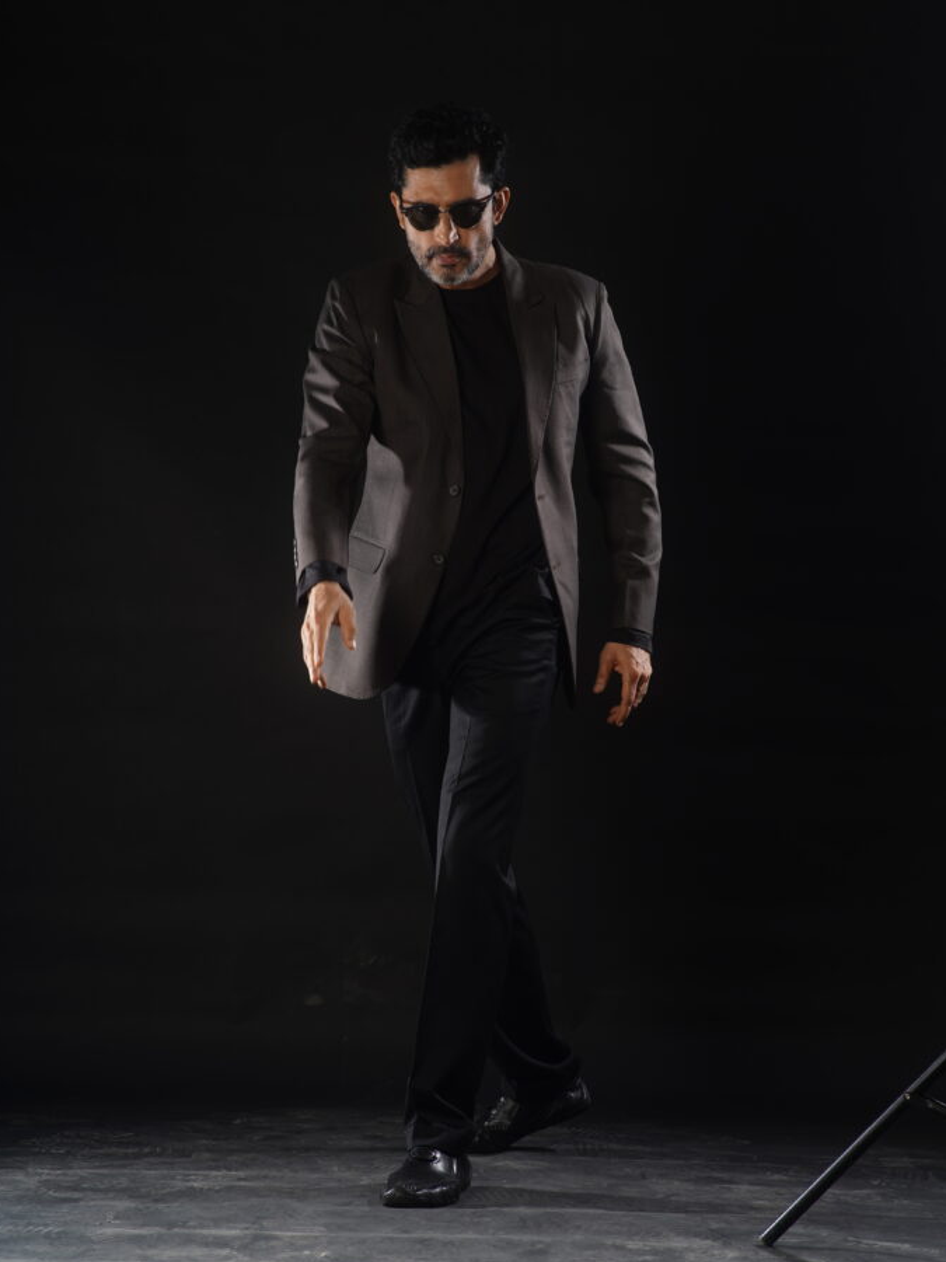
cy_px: 639
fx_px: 3389
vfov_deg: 21.1
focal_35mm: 93
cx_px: 469
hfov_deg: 15.9
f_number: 6.3
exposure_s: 1/160
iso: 64
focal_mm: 85
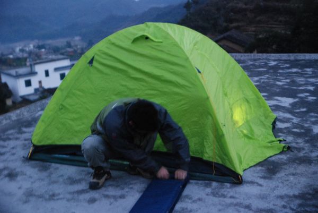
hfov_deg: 41.1
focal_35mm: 48
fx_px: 424
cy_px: 106
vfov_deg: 28.1
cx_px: 159
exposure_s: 1/2
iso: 1600
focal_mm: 32
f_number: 2.8
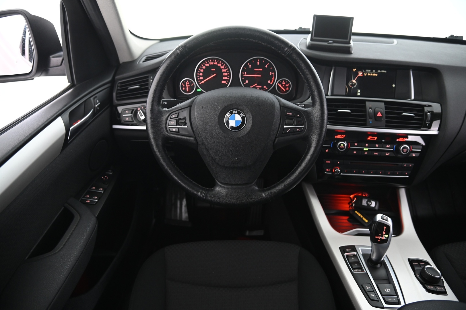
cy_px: 155
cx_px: 233
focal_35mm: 24
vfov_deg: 53.1
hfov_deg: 73.8
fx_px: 310
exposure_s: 1/13
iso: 2000
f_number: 4
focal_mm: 24
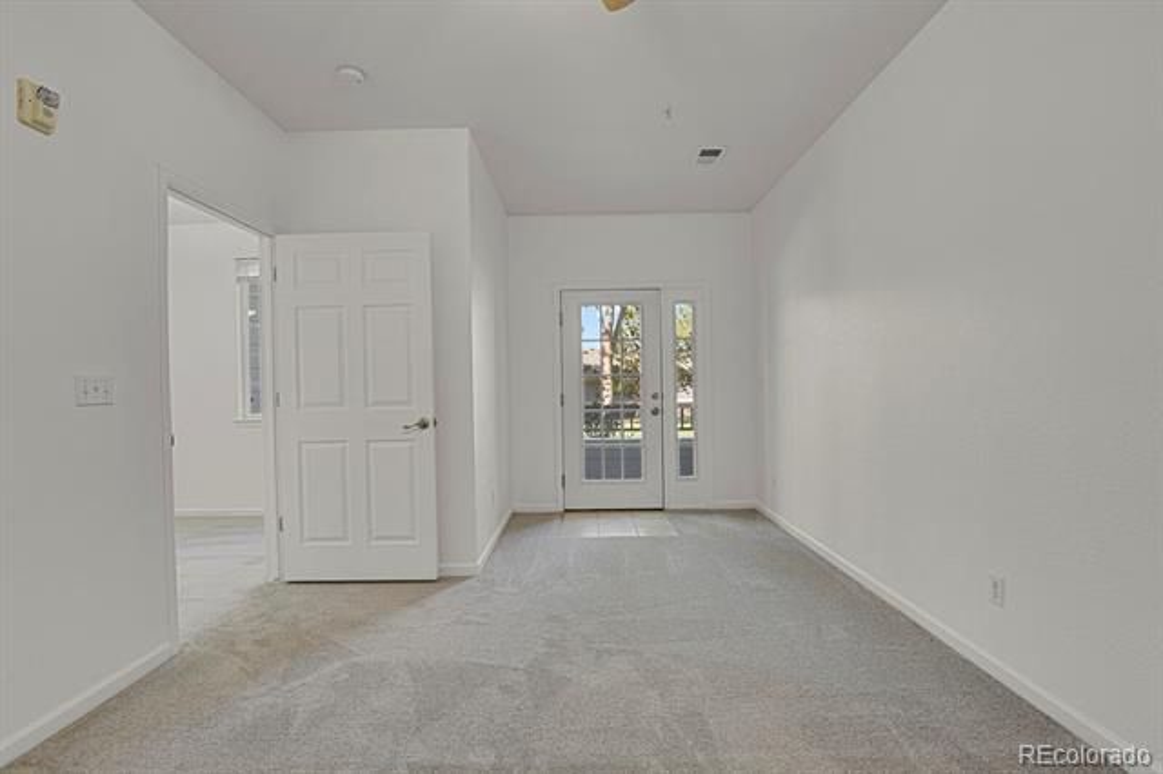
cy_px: 387
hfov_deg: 93.3
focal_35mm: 17
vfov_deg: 70.4
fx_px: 549
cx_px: 582
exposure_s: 1.3
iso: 250
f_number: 8
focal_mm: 17
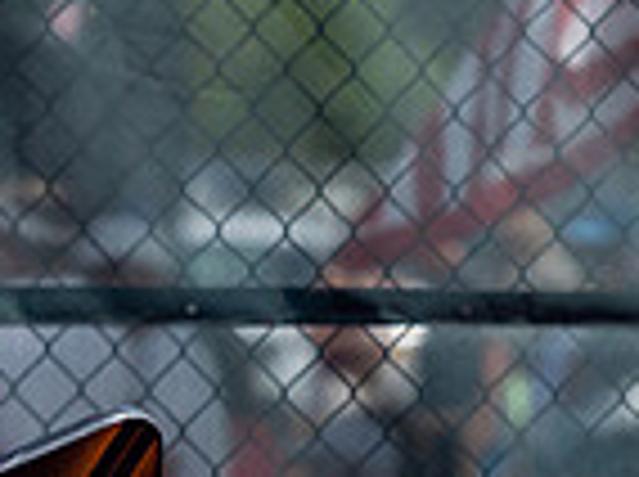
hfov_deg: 2.2
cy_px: 659
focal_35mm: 898
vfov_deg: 1.7
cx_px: -486
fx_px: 16549
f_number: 3.5
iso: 200
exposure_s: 1/1600
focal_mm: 106
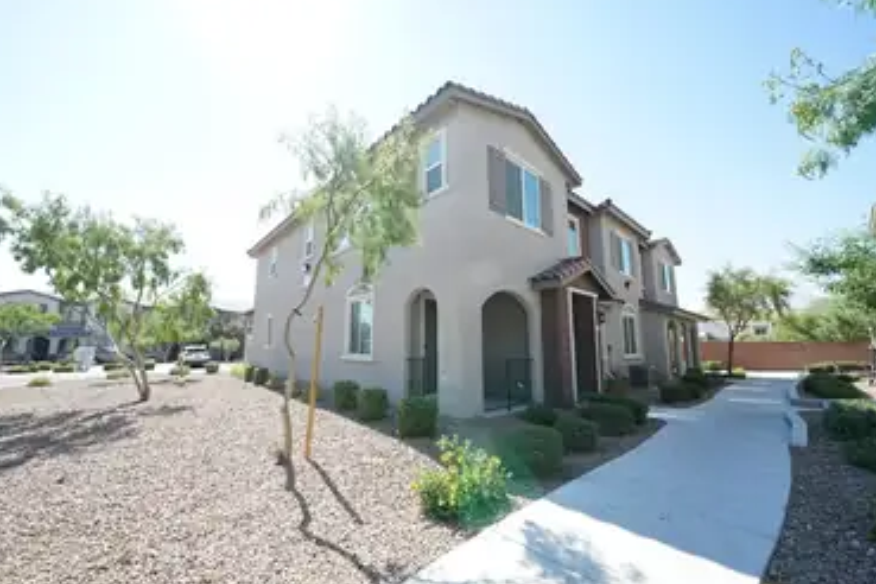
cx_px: 411
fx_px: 316
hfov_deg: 108.2
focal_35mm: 13
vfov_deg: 85.4
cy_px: 298
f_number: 7.1
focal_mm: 12
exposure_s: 1/125
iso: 125
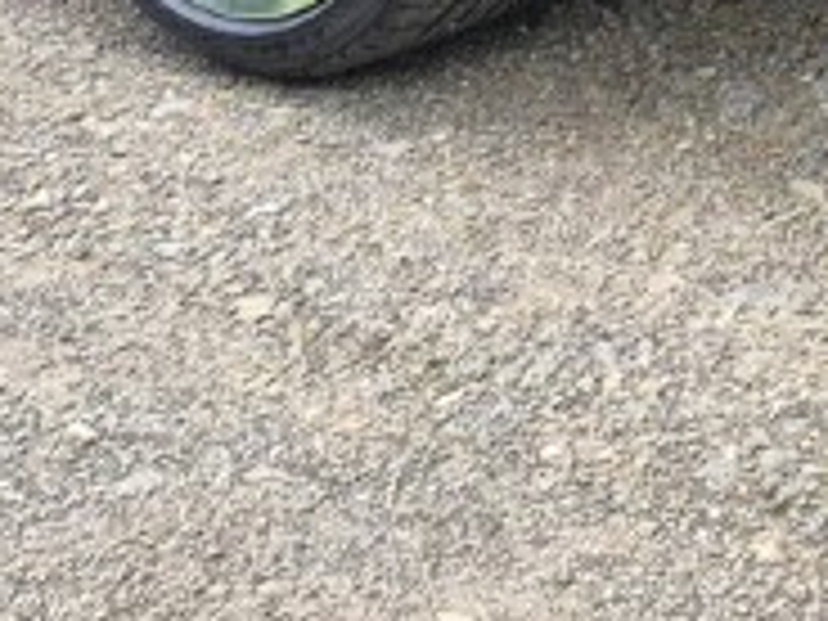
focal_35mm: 180
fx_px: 4306
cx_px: 1827
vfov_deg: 7.1
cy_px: -1386
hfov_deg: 9.9
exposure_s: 1/180
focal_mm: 5.4
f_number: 1.8
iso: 50
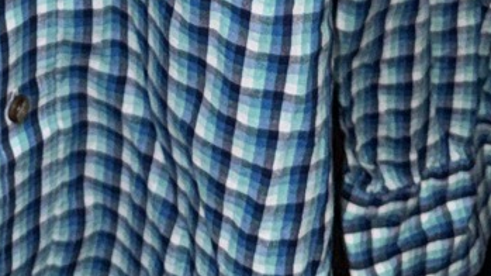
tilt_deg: -21.8
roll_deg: +0.2
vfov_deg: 8.5
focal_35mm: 120
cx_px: -75
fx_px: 1562
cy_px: -529
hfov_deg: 17.2
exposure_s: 1/43
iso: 100
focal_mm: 6.76
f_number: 1.78
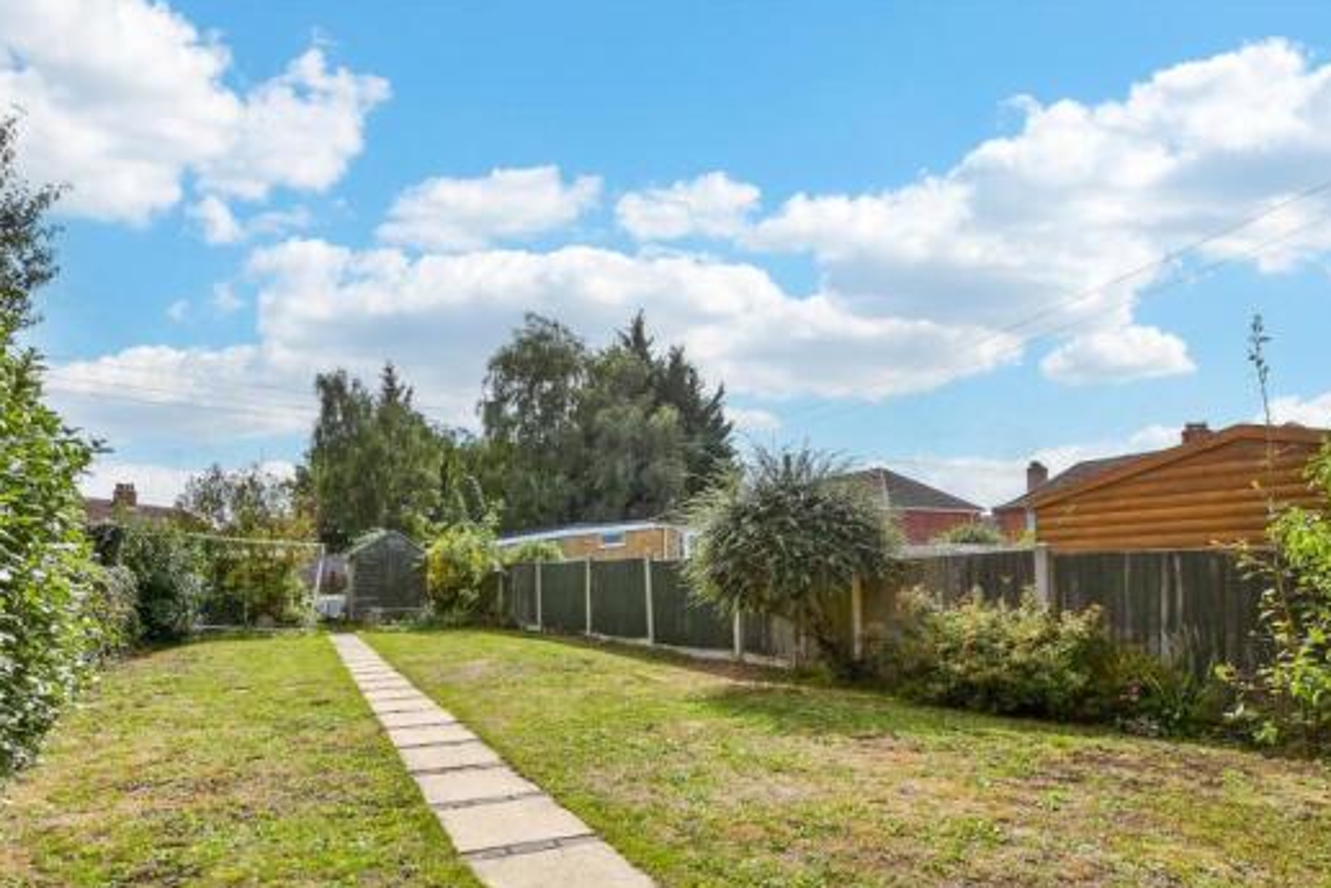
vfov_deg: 63.6
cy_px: 557
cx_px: 583
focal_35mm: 19
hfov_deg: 86.5
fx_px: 703
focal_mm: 10
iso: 160
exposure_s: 1/400
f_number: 8
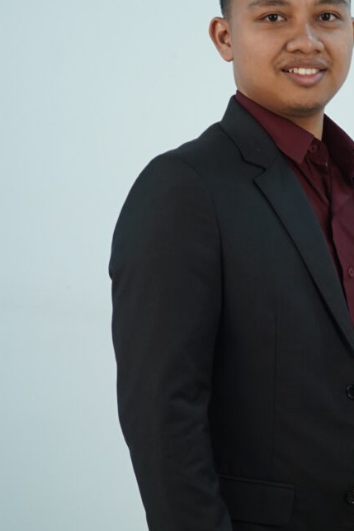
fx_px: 1769
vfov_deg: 17.1
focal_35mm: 120
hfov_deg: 11.4
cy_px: 242
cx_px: 300
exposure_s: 1/100
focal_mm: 45
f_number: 4
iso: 1600
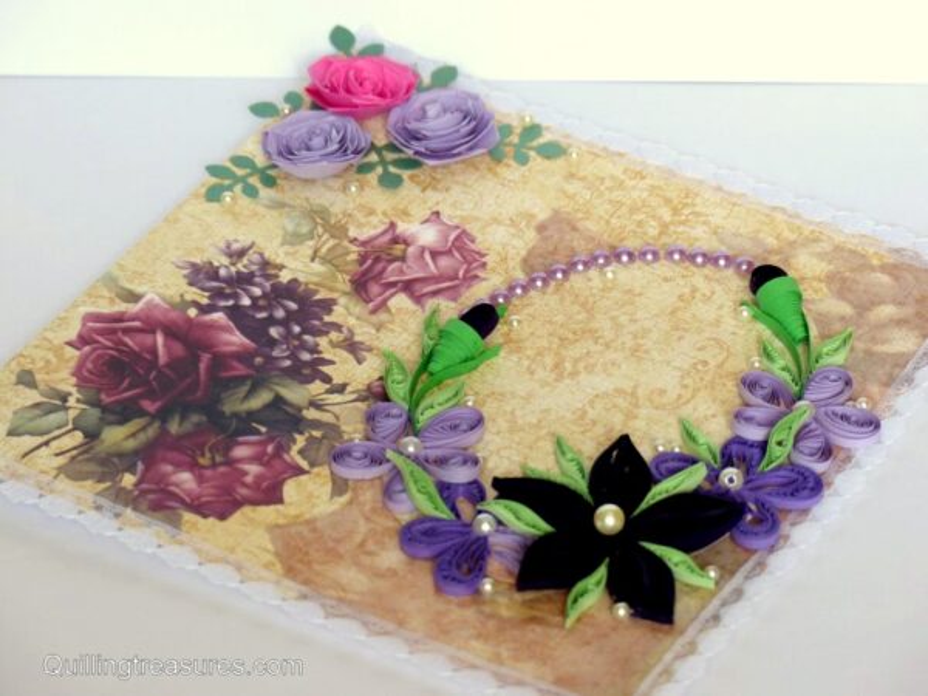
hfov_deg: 12.6
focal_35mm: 157
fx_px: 4209
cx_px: 464
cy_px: 348
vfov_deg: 9.5
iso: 100
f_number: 2.8
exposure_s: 1/80
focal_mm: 28.3
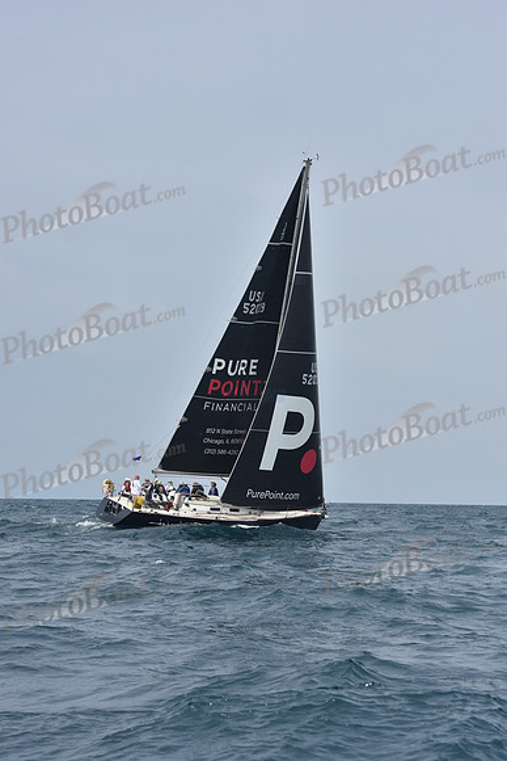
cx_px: 254
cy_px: 380
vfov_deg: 23.6
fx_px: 1816
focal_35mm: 86
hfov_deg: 15.9
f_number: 10
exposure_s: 1/800
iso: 250
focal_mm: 86
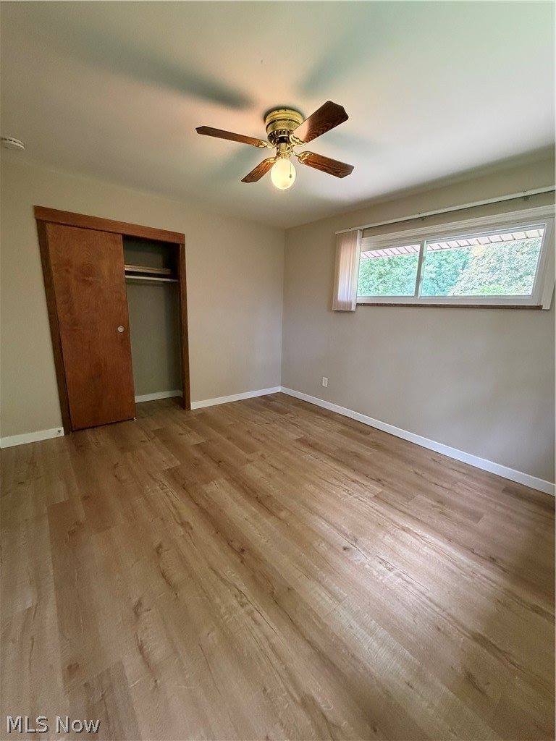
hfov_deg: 85.7
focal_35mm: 14
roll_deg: -2.0
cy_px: 370
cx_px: 278
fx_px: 300
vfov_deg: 102.1
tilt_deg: -11.5
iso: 400
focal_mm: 2.22
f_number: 2.2
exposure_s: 1/60
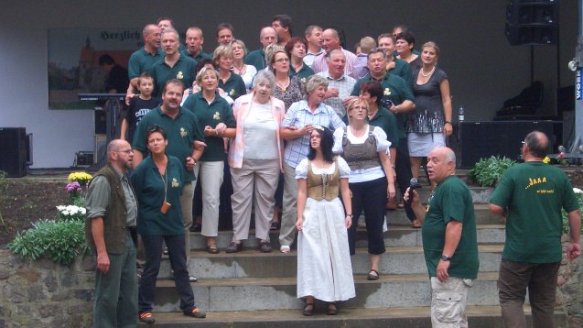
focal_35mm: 81
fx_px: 1252
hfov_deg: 26.2
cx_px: 292
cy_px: 197
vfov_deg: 14.9
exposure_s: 1/100
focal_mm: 12.2
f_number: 3.9
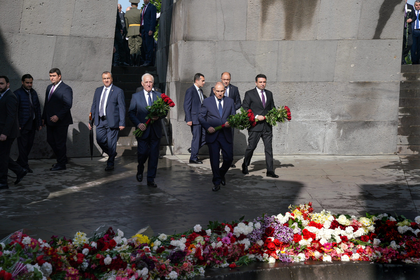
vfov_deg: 19.5
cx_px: 210
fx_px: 817
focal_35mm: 70
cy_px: 140
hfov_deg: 28.8
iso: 200
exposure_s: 1/500
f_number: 8
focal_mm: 70
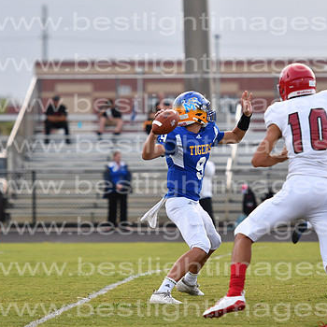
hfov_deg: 5.3
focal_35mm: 328
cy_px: 167
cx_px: 199
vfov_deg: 5.3
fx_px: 3502
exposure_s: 1/1000
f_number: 3.2
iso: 800
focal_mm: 155
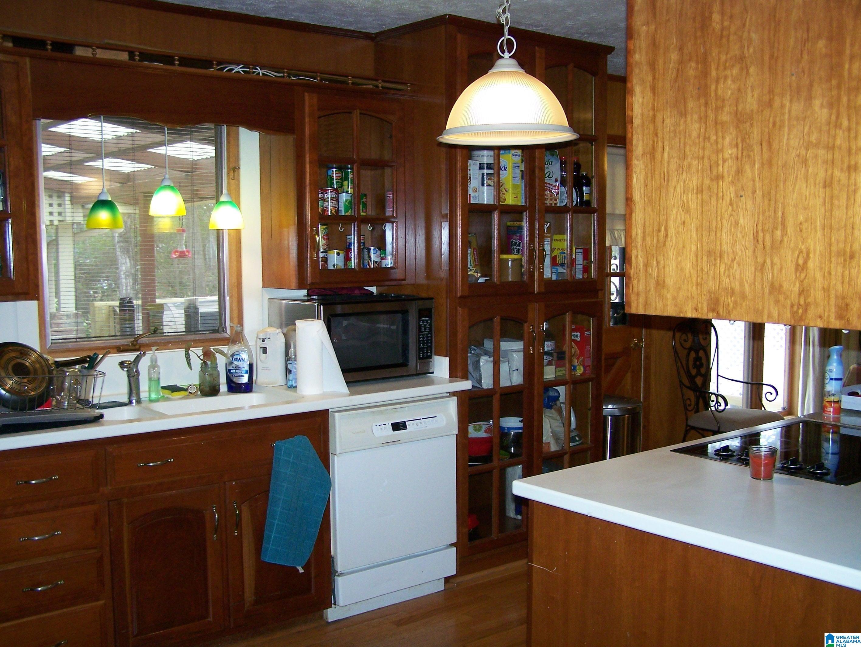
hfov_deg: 48.9
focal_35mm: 38
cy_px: 324
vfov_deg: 37.8
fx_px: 946
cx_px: 430
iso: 160
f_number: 2.8
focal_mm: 6.3
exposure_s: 1/60
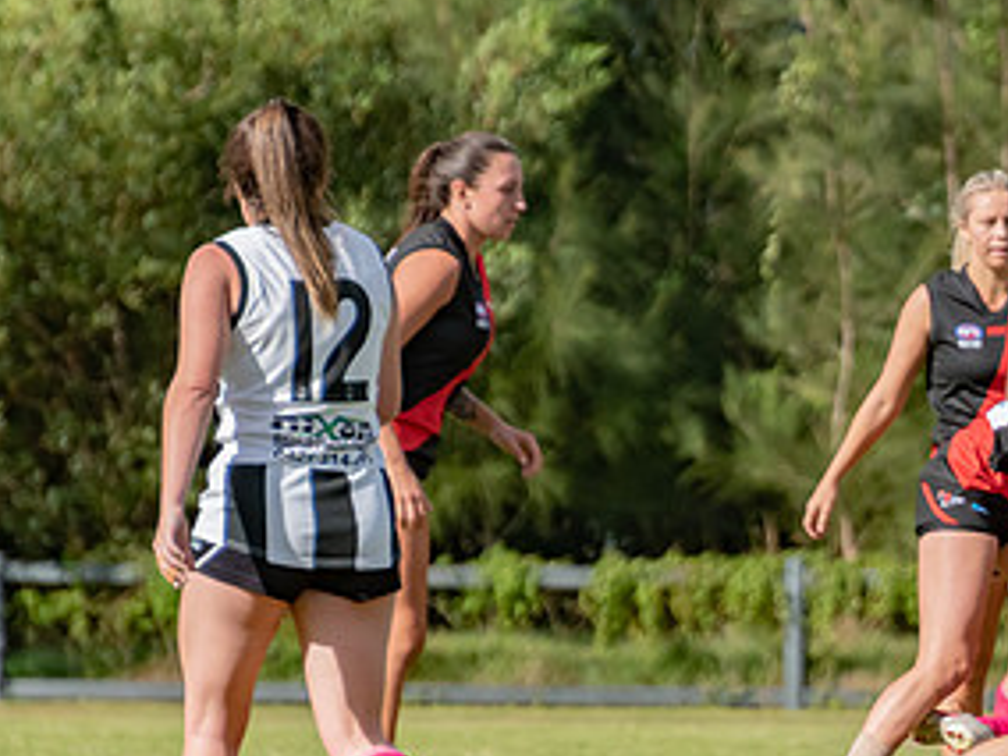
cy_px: 575
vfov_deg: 1.9
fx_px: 22568
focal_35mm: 775
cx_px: 966
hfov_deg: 2.6
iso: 800
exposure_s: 1/4000
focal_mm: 250
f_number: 6.3
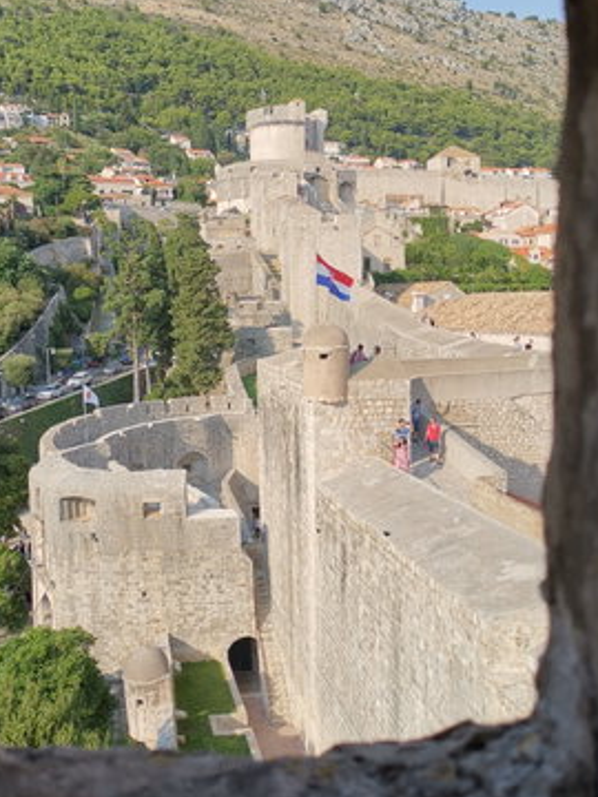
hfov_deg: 35.9
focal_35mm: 40
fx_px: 921
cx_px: 250
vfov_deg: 46.8
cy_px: 366
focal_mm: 5.58
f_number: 1.8
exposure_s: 1/2128
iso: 50
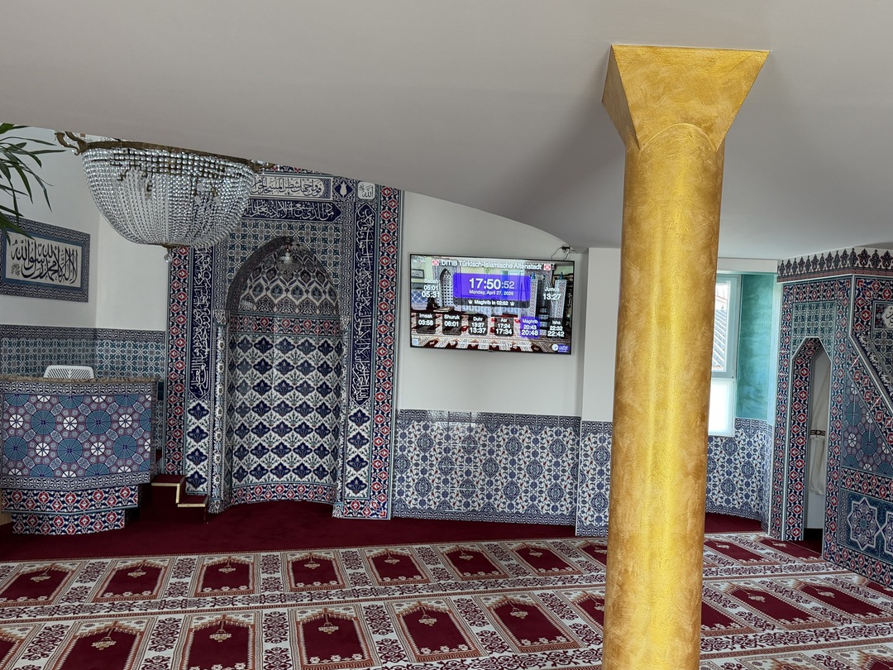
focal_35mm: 32
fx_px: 826
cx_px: 561
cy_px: 368
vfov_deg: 44.1
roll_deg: -2.8
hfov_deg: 56.1
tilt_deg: -1.3
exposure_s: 1/60
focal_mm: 6.76
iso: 160
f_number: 1.78
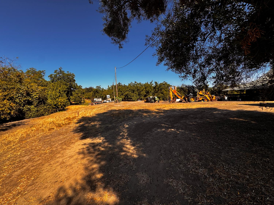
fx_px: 111
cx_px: 137
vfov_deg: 85.7
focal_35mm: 14
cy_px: 102
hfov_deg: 102.1
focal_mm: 2.22
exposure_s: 1/1637
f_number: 2.2
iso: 50
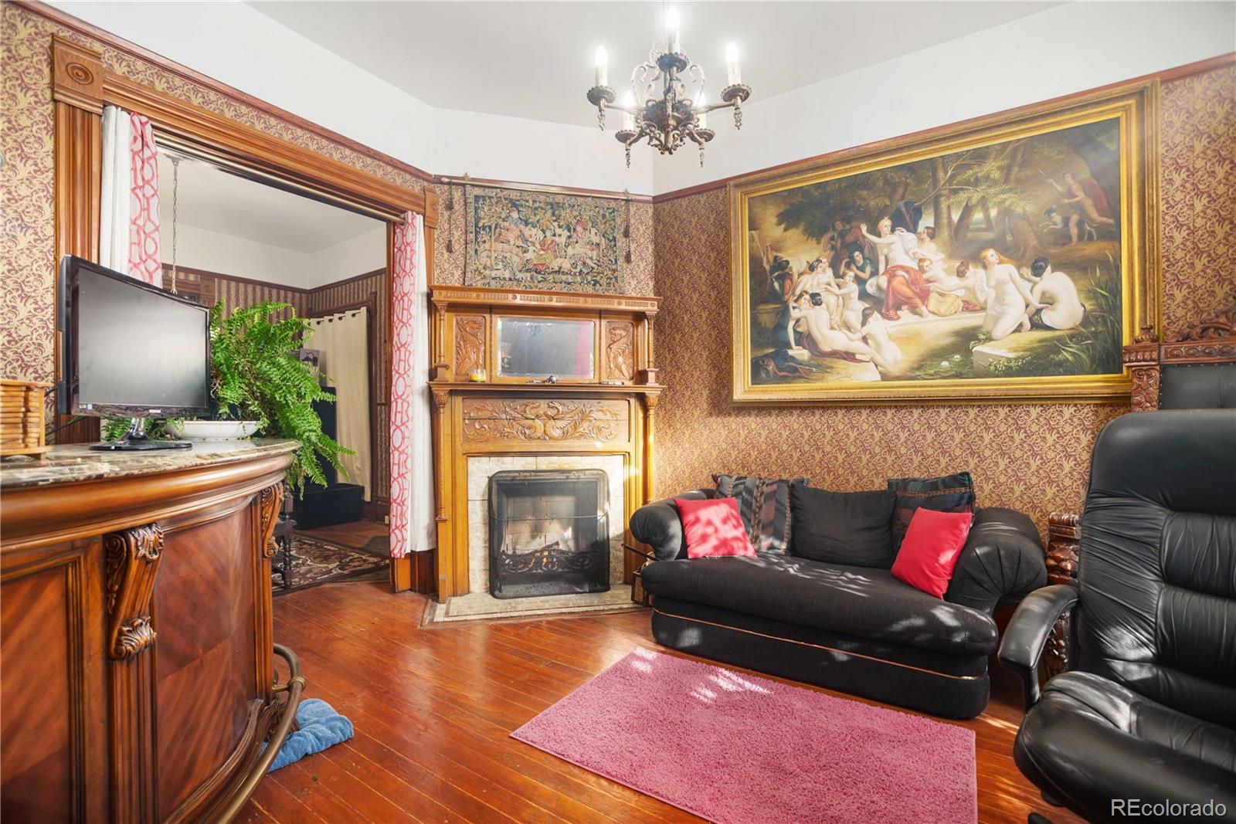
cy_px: 412
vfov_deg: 77.3
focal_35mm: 15
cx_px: 618
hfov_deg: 100.4
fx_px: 515
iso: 160
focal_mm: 15
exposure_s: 1/4
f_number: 8
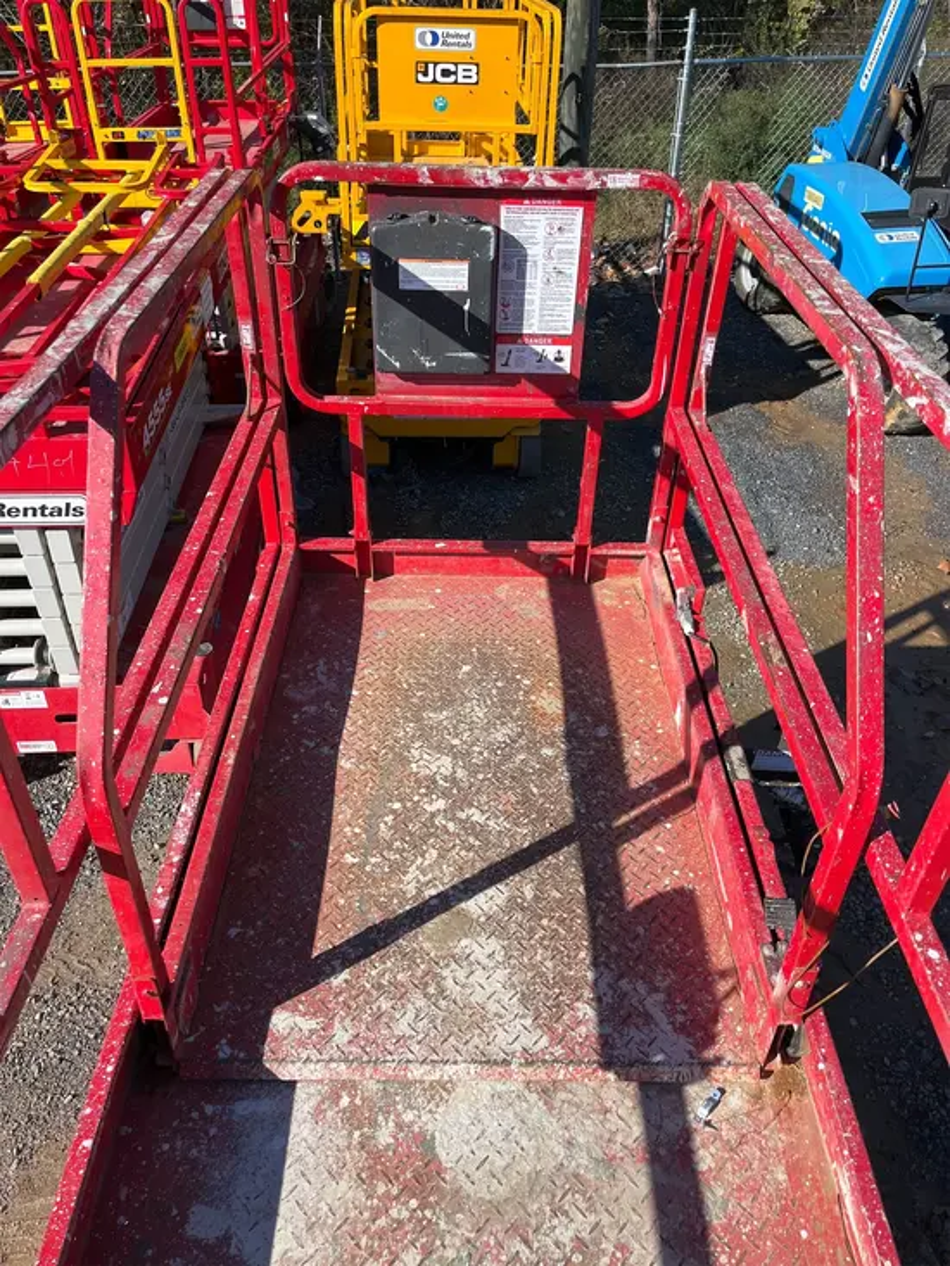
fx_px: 951
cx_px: 475
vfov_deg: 67.3
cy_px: 633
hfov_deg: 53.1
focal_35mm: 26
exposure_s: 1/2463
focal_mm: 5.1
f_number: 1.6
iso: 50
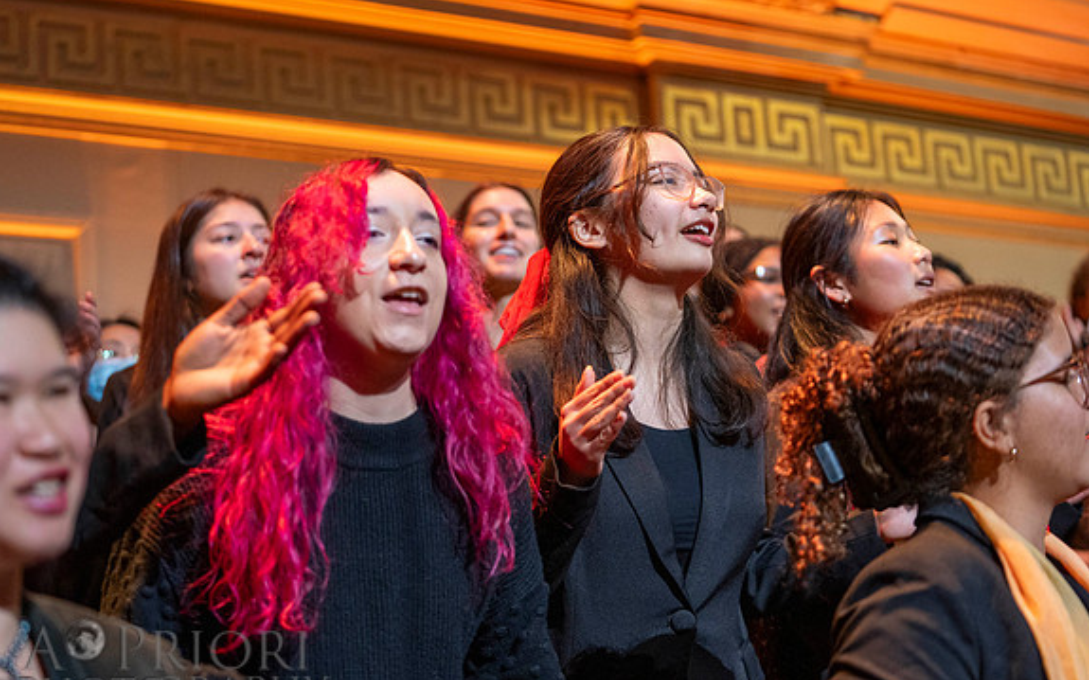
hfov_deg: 28.6
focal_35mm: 72
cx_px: 544
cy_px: 359
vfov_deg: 18.1
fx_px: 2136
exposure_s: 1/200
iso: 4000
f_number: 2.8
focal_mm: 70
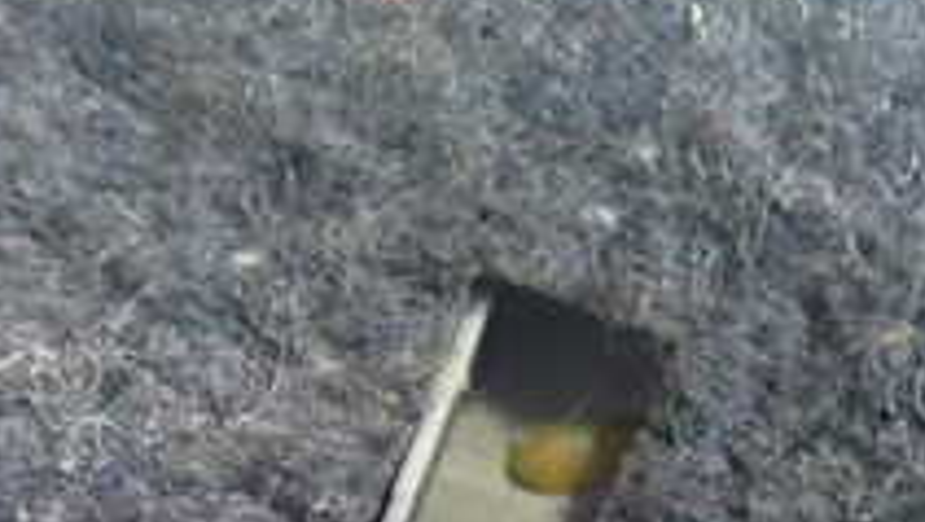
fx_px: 2282
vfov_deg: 12.6
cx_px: 294
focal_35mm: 93
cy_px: 676
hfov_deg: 22.8
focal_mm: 5.4
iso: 800
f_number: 2.3
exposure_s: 1/40
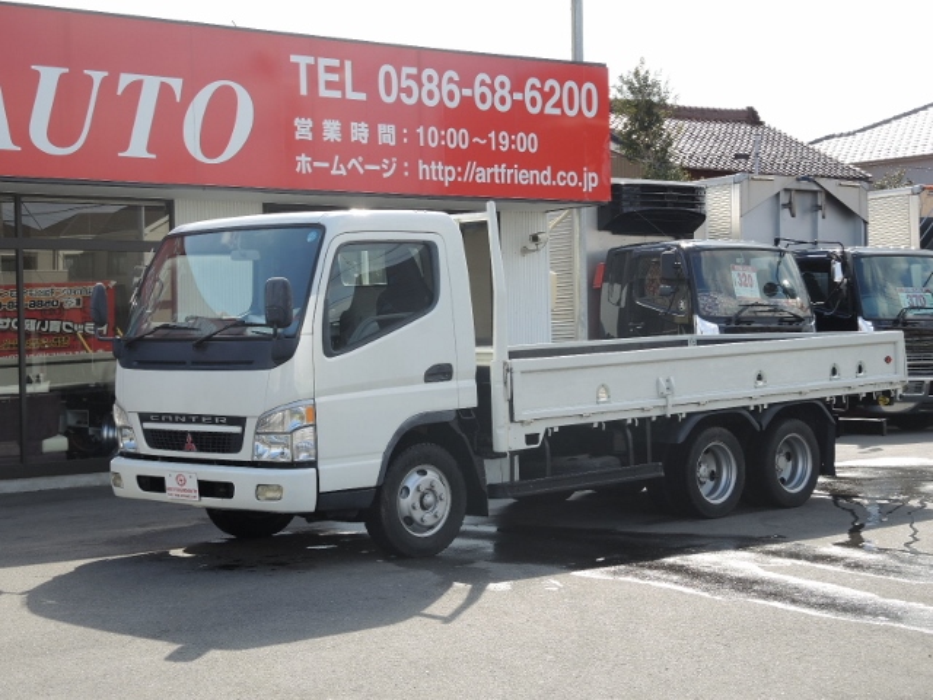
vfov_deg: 22.3
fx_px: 1779
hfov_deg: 29.4
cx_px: 466
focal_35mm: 66
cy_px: 350
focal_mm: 14.1
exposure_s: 1/500
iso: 80
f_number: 3.2
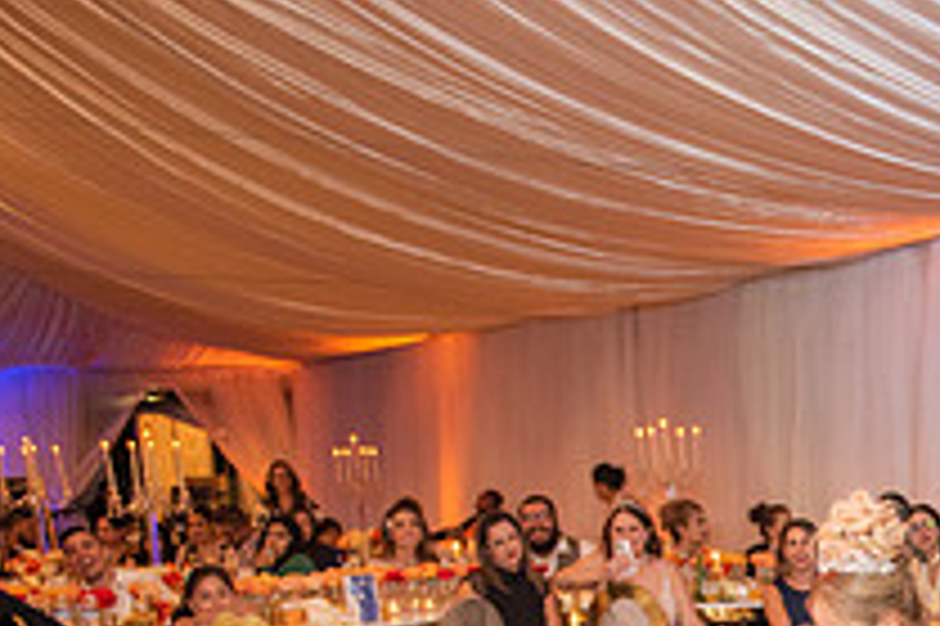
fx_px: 1957
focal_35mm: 75
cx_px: 1151
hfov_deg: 24.3
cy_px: 849
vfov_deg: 16.9
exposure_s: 1/160
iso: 1000
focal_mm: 27
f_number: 2.8
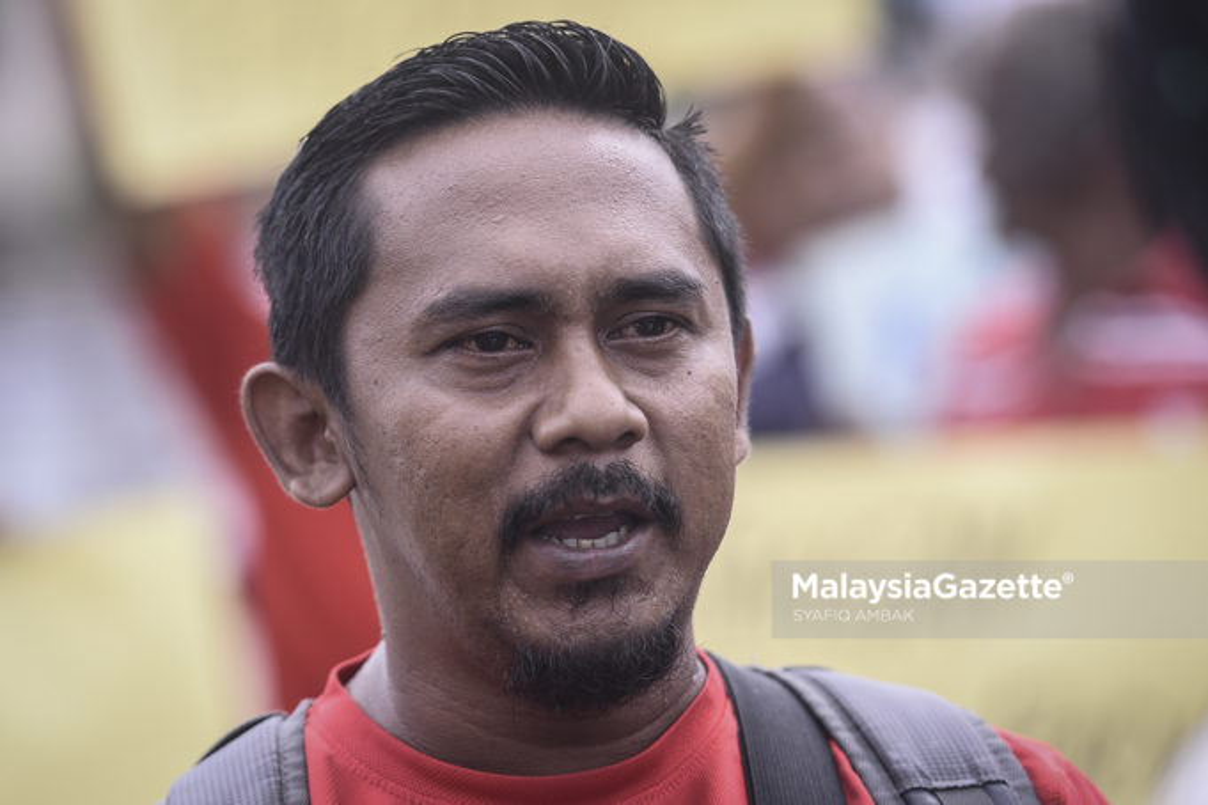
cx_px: 604
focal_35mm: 155
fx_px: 5201
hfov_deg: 13.2
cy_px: 402
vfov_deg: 8.9
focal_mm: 155
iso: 200
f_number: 3.2
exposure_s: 1/1250
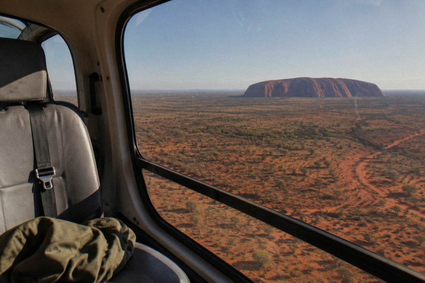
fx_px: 413
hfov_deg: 54.5
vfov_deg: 37.8
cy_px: 142
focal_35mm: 35
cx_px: 212
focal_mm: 35
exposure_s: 1/500
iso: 400
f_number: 7.1
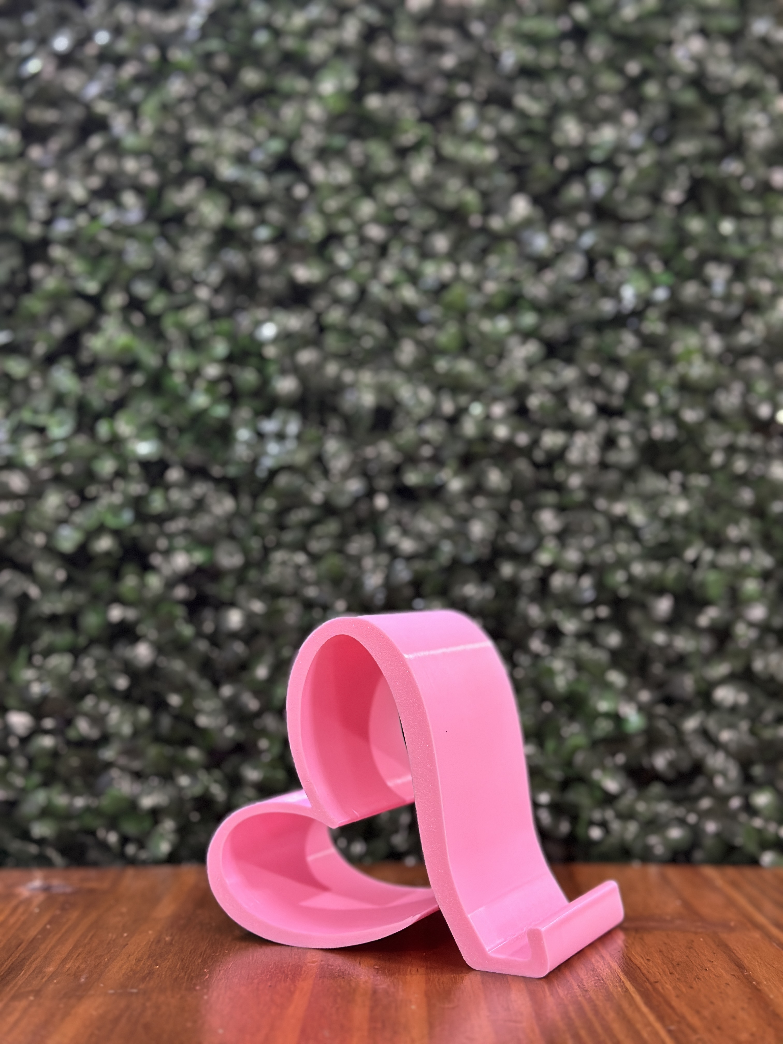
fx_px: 1448
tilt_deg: +2.8
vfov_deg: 39.7
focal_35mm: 48
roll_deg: -0.7
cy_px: 522
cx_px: 392
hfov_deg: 30.3
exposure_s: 1/50
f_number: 1.78
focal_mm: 6.86
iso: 320
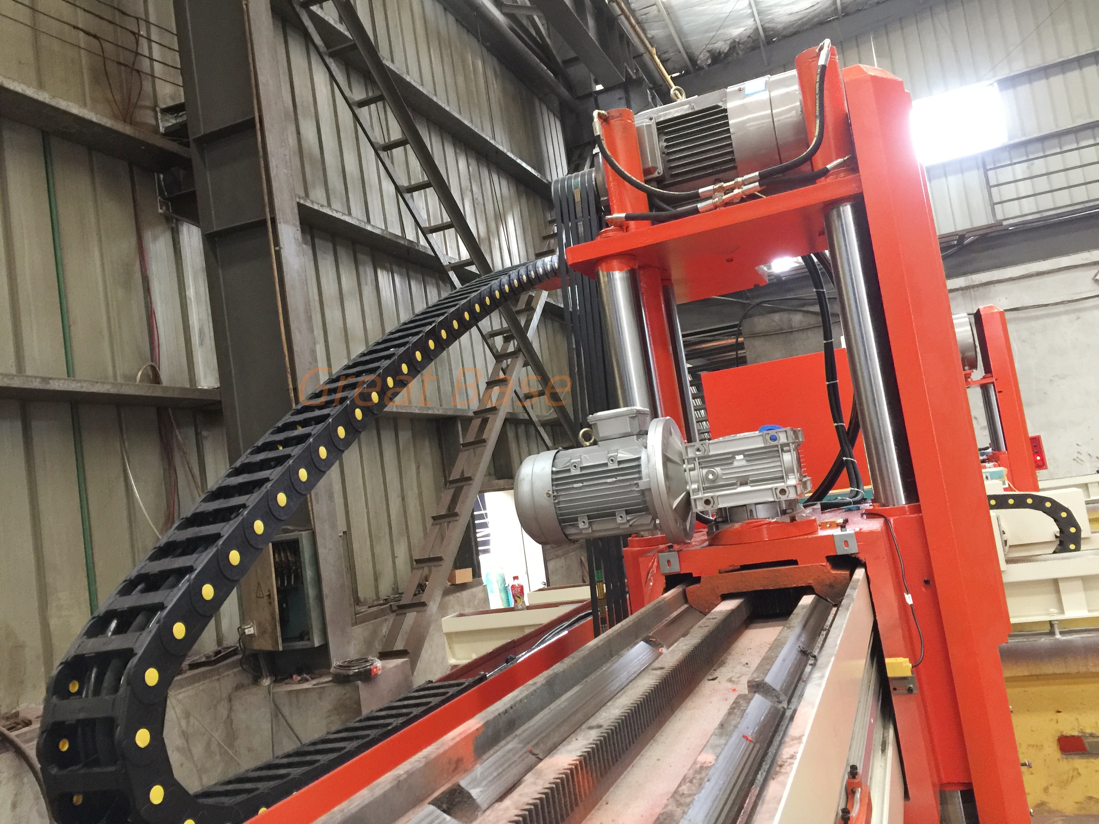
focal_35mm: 29
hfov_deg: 61.7
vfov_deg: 48.2
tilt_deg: +6.1
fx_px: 921
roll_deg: +8.5
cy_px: 412
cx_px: 550
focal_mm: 4.15
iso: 100
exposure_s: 1/10
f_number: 2.2
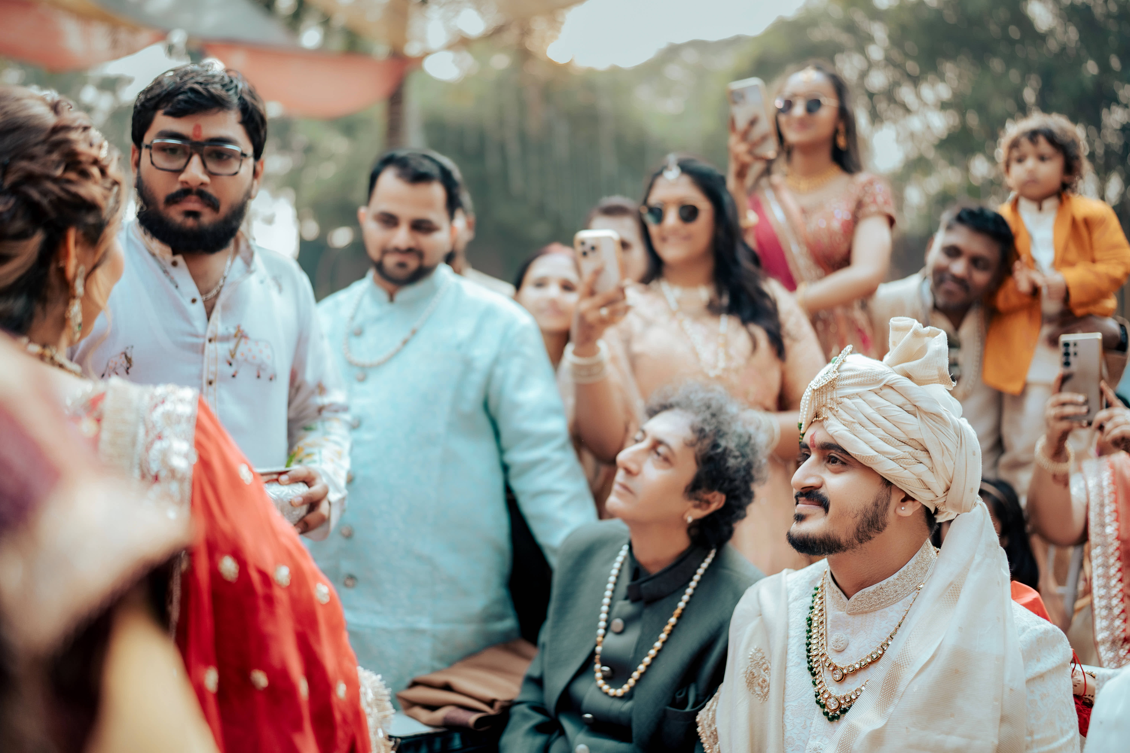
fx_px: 1099
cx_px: 565
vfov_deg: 37.9
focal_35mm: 35
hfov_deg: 54.4
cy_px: 376
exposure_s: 1/500
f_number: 1.4
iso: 320
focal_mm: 35
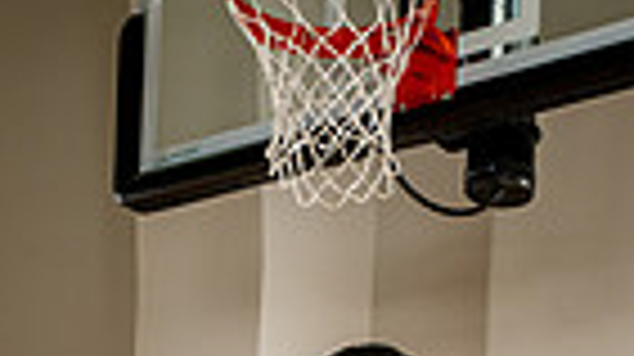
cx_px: 445
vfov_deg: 8.1
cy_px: 960
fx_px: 2251
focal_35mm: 134
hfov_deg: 16.0
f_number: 8
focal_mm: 40
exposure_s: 1/500
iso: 250
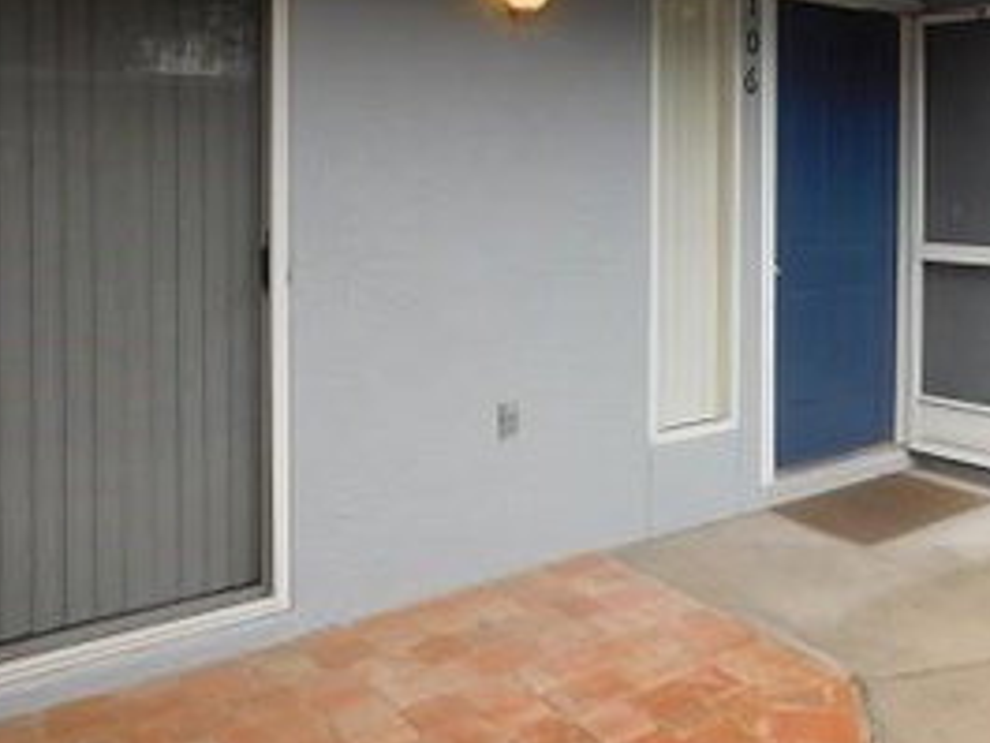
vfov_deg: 37.8
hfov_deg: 48.3
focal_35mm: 37
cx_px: 738
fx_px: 1059
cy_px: 190
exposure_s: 1/400
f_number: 3
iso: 125
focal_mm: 4
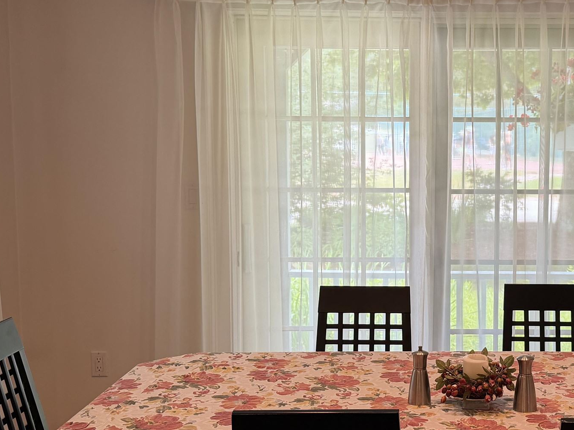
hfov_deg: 34.2
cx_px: 434
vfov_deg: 26.5
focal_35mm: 55
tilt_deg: -6.0
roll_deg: -0.4
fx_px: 912
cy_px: 230
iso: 160
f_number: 1.78
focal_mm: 6.76
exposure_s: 1/120
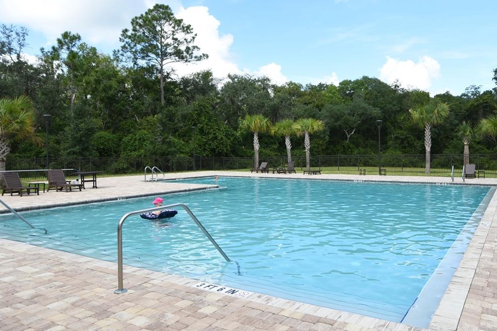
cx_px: 298
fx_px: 370
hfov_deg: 67.1
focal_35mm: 27
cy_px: 160
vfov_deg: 48.2
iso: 100
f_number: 6.3
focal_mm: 11
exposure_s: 1/160
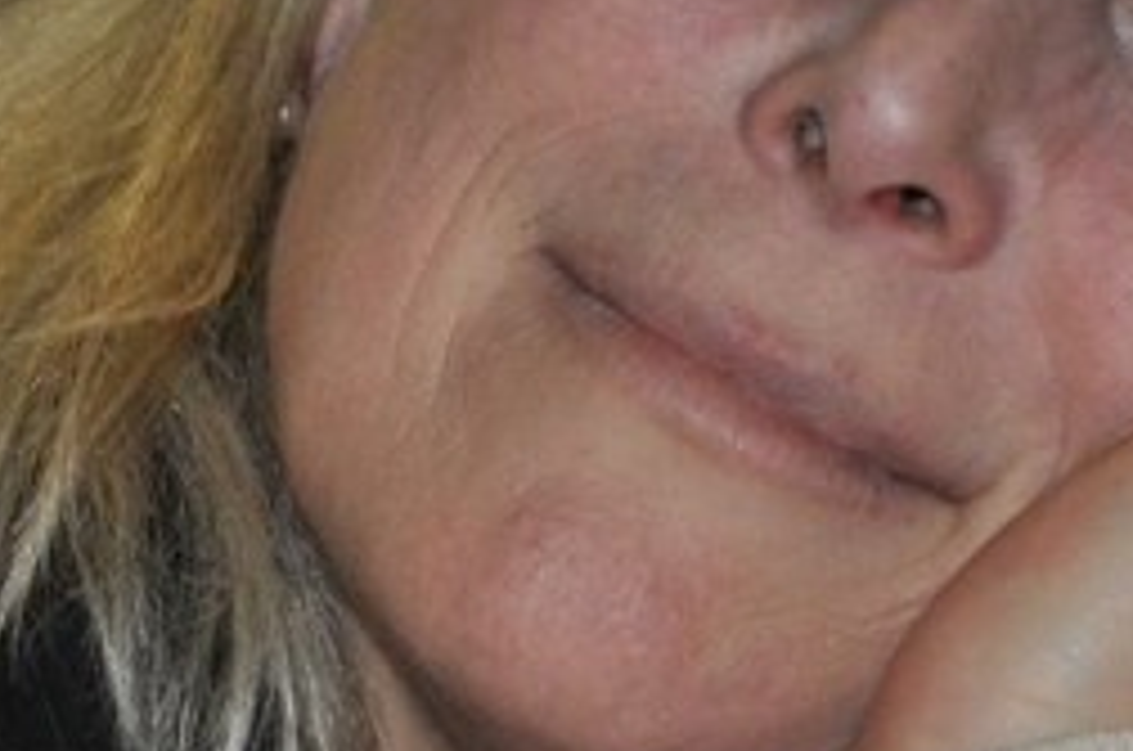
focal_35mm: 366
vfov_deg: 3.7
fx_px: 11497
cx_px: 540
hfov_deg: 5.6
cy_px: 324
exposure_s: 1/60
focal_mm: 60
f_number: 5
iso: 800
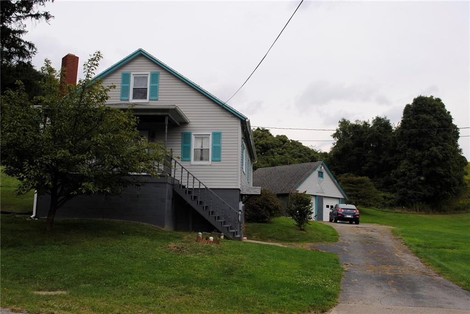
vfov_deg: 36.9
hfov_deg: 53.1
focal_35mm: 36
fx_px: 470
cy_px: 157
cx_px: 235
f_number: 6.3
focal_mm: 24
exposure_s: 1/200
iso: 100
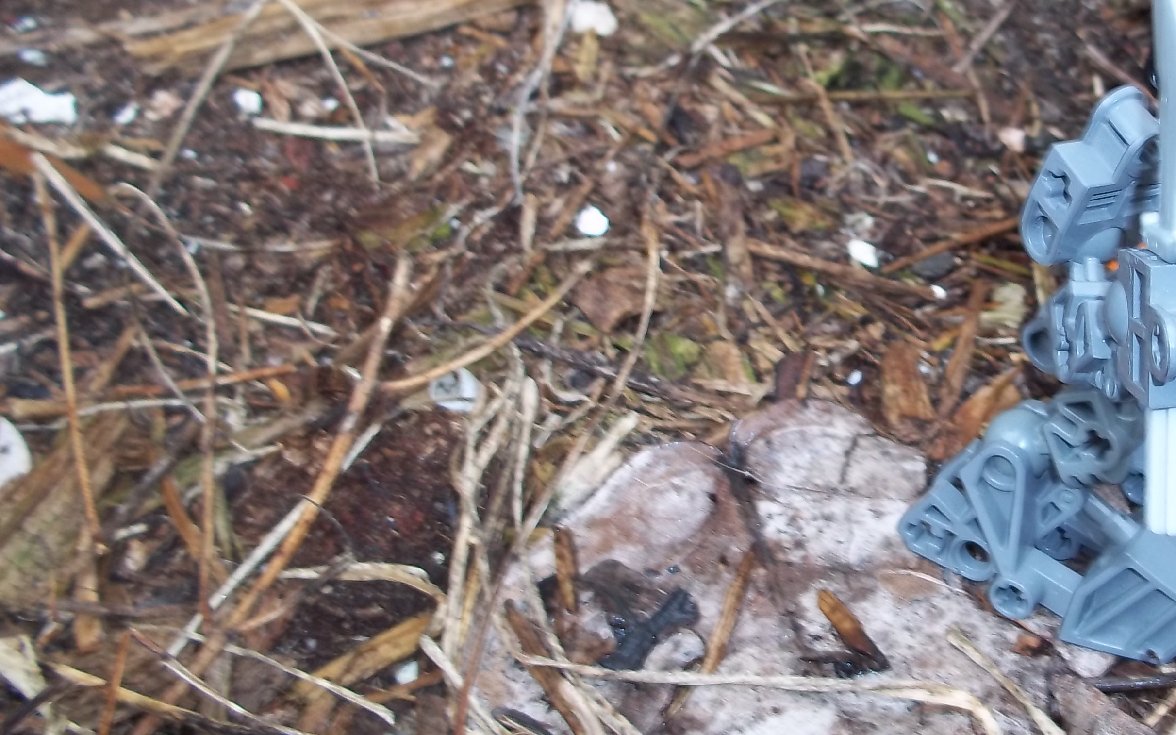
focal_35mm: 63
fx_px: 2019
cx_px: 923
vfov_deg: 20.6
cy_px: 290
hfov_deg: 31.7
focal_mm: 6.5
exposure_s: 1/30
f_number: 3.1
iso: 80
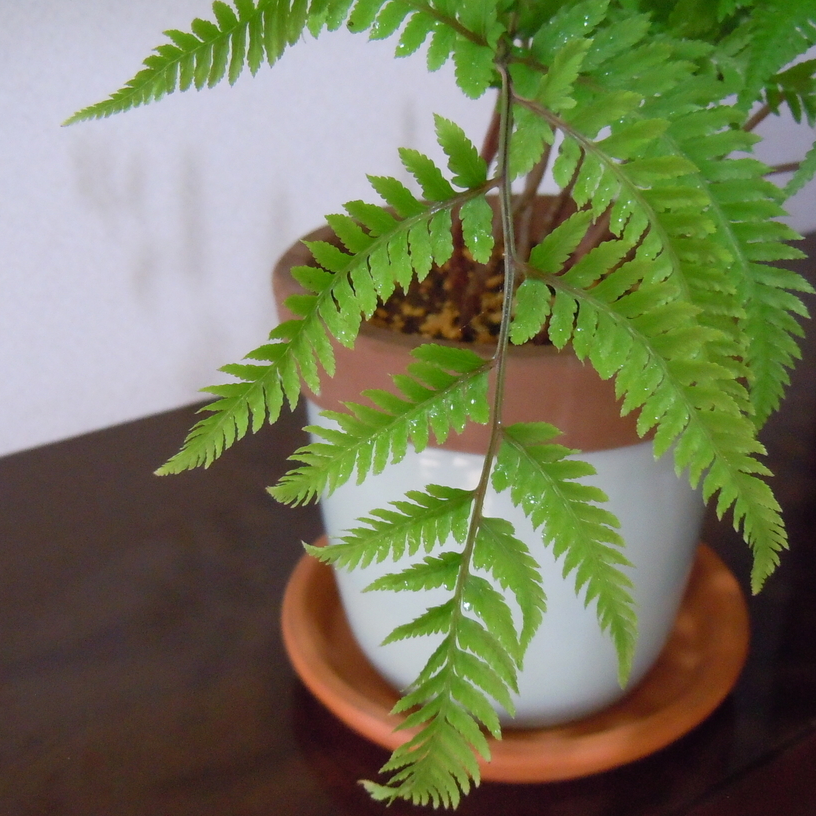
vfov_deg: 42.8
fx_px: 1040
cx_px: 415
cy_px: 427
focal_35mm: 39
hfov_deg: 42.8
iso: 800
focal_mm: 5.4
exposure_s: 1/25
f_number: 3.5
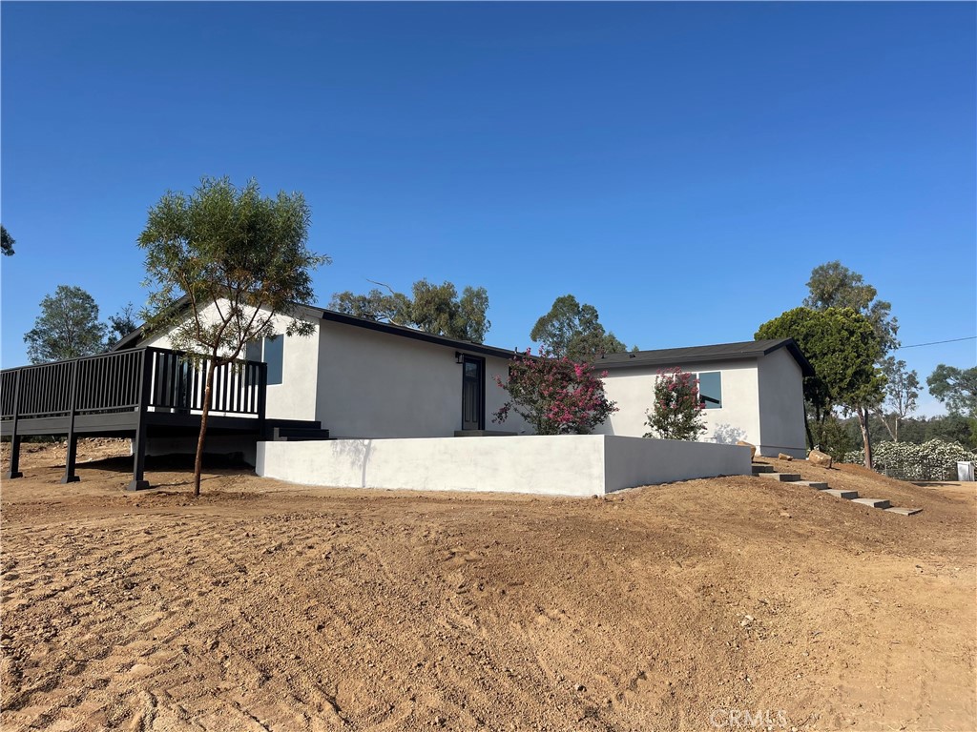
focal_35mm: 25
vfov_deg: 54.9
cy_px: 366
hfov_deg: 69.4
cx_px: 488
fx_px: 706
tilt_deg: +5.8
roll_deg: -1.2
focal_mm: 5.1
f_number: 1.6
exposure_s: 1/4902
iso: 32
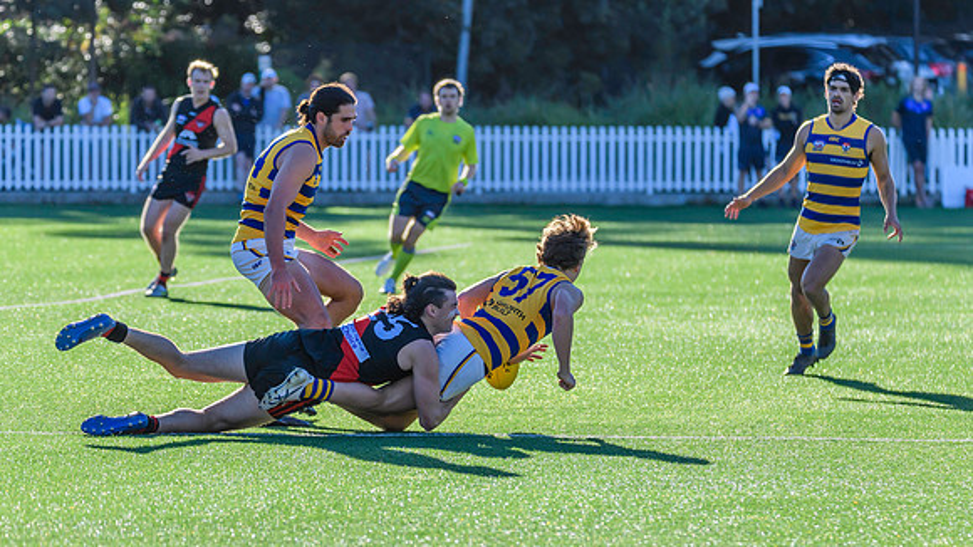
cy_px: 370
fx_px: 8394
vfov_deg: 3.7
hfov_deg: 6.6
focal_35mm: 325
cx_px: 478
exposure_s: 1/2000
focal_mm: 260
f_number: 6.3
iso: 800
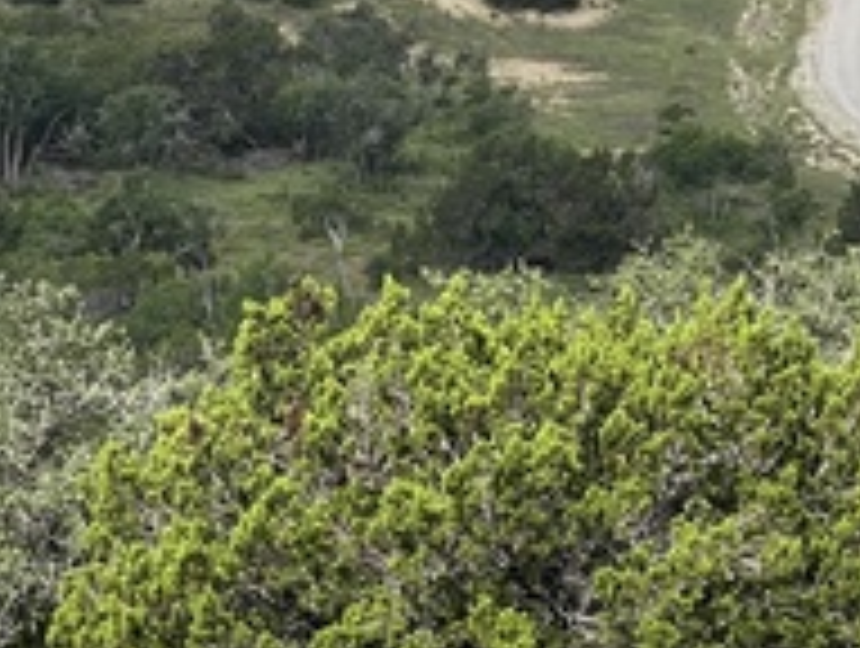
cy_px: -54
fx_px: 5327
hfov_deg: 9.2
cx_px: 549
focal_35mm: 214
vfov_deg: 6.9
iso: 20
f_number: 2.2
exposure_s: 1/1096
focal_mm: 7.5
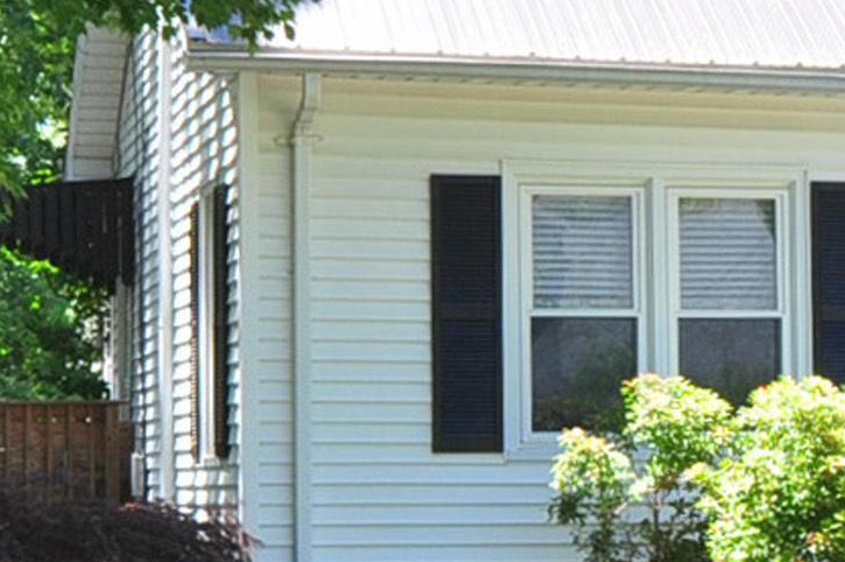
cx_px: 1148
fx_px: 2814
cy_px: 248
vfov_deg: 11.4
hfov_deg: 16.0
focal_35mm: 120
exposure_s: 1/125
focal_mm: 20
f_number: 8
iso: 320
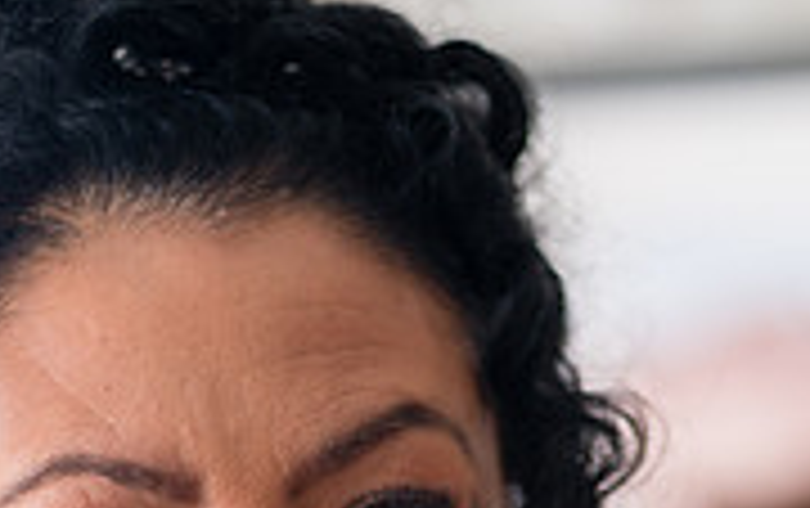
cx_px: 333
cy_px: 926
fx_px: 4774
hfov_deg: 9.7
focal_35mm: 216
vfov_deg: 6.0
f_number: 1.8
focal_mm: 85
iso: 200
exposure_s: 1/320
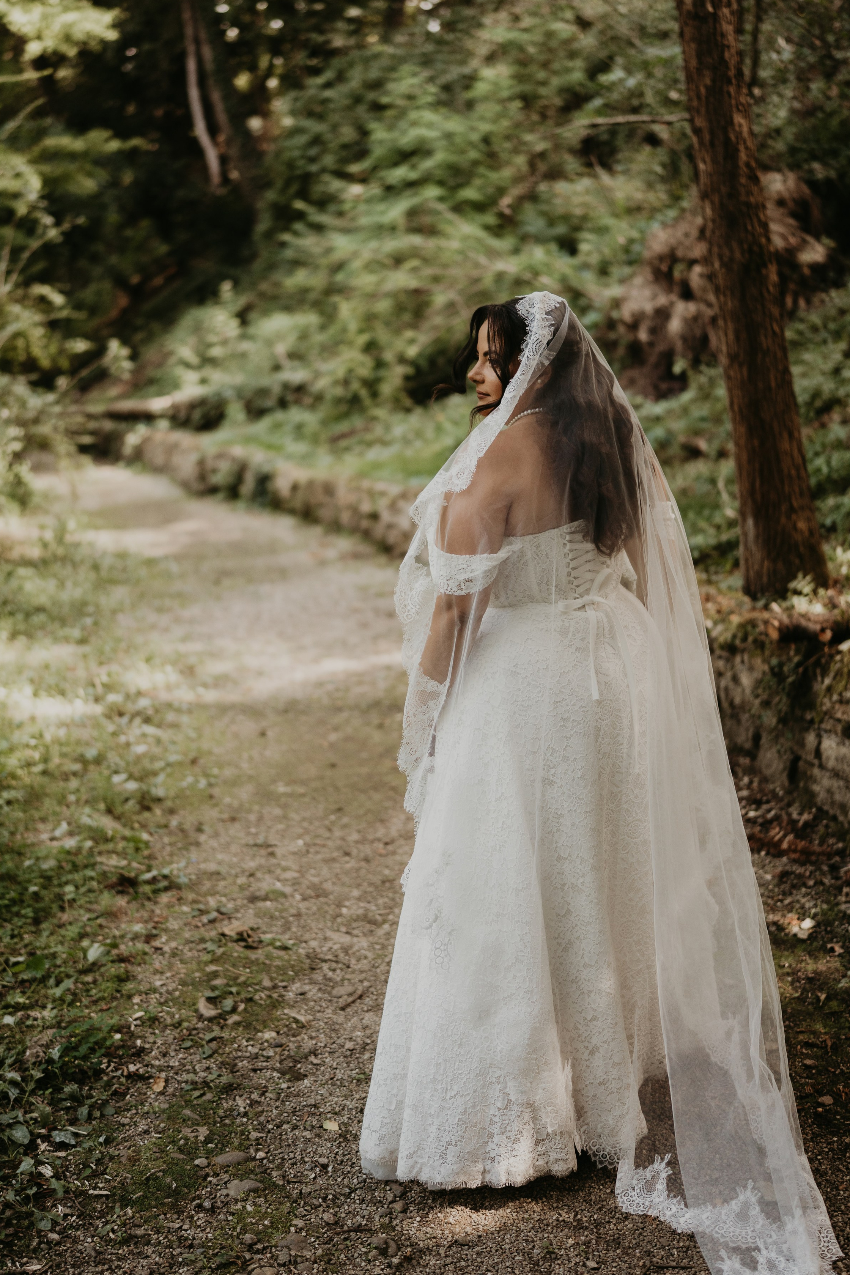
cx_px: 395
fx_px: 1417
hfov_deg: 33.4
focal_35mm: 40
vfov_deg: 48.4
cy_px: 567
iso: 640
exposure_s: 1/1250
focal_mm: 35
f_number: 1.4
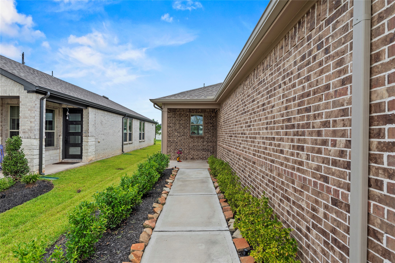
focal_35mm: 16
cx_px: 198
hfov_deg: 96.7
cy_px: 132
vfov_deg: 73.8
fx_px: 176
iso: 100
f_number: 8
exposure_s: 1/160
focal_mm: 16
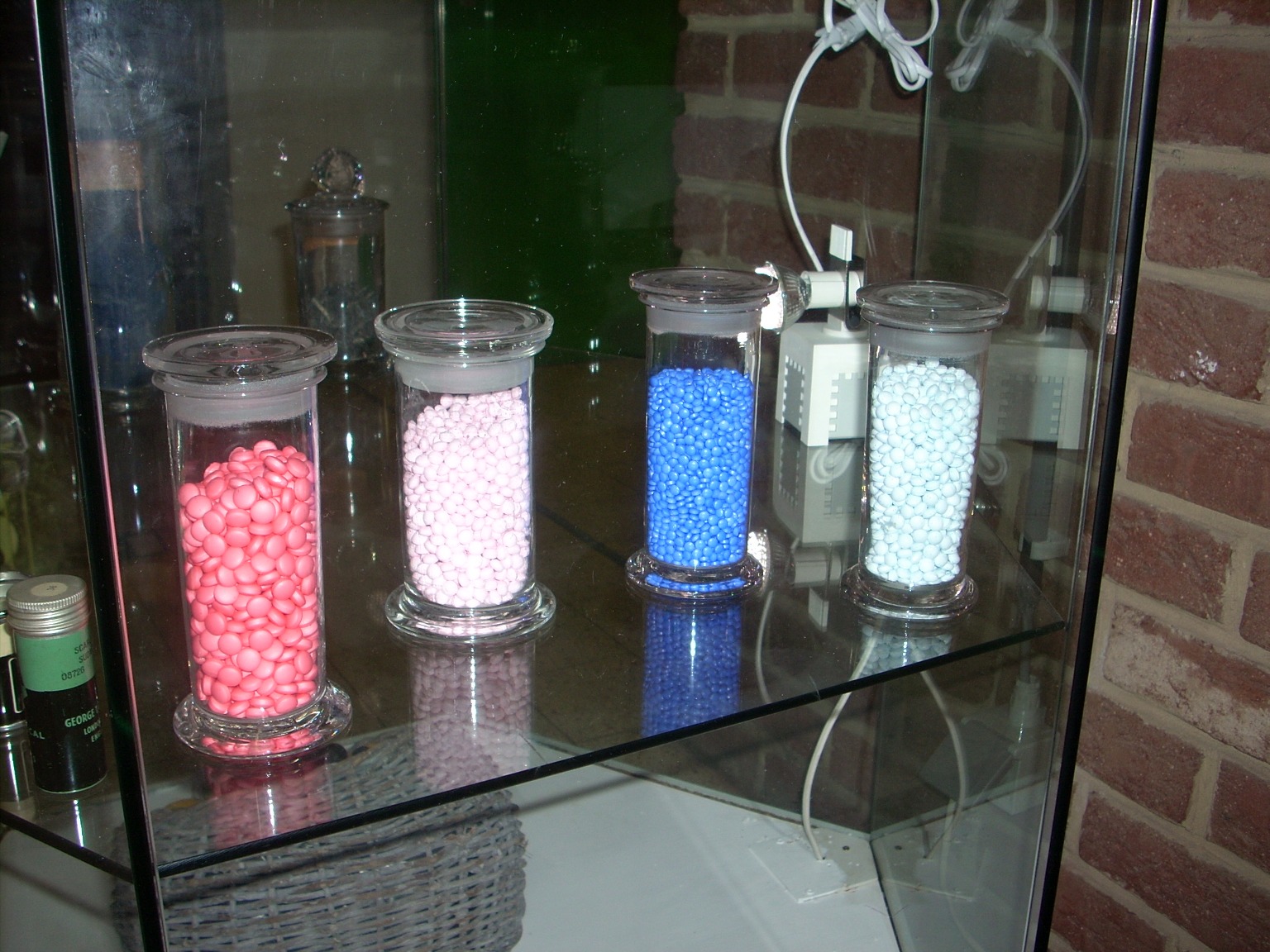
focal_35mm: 37
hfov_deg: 50.1
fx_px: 1357
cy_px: 476
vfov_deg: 38.7
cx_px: 635
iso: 64
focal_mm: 6.2
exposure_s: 1/60
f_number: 2.8
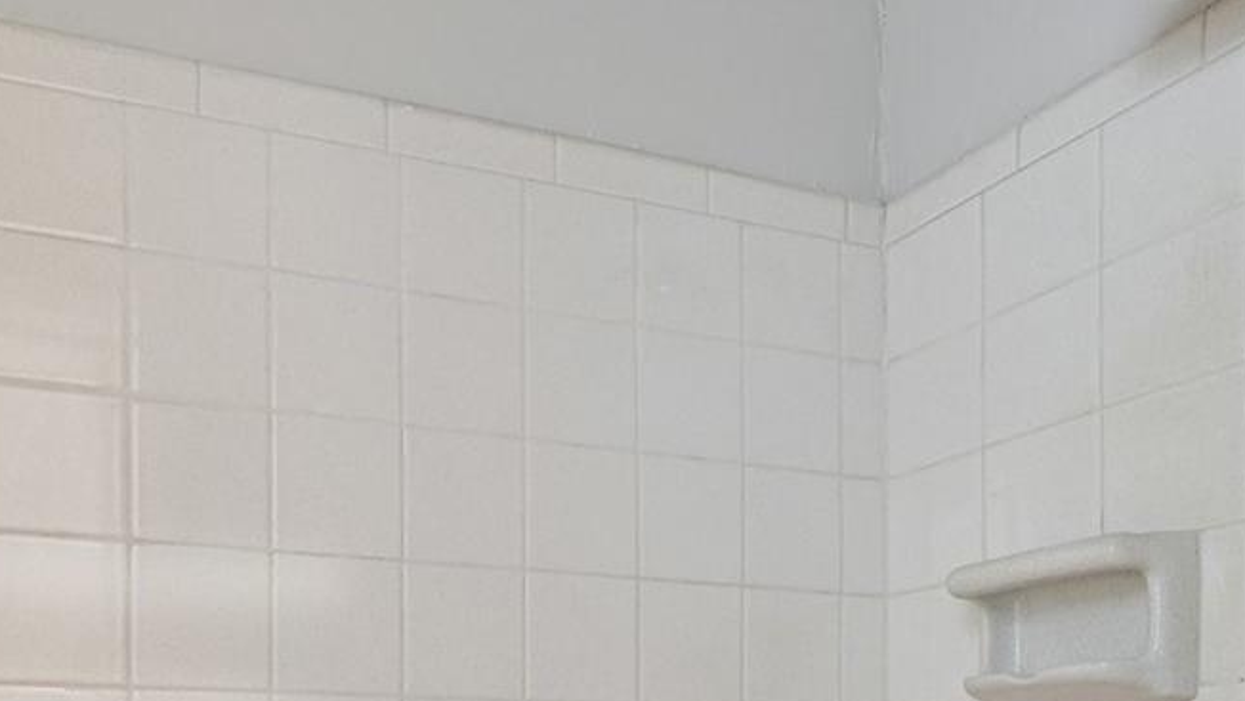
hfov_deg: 53.2
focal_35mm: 36
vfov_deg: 29.2
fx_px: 1189
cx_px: 340
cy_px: 800
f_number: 8
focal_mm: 14
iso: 400
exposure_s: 1/3.33
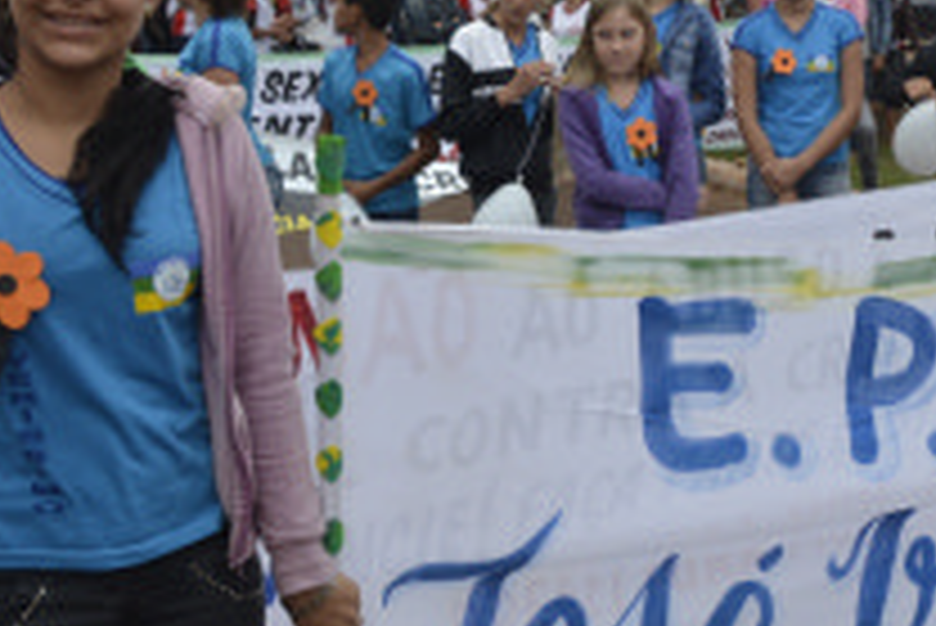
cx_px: 832
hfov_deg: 27.1
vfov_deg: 19.0
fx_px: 1873
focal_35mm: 72
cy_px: 299
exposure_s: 1/160
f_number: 6.3
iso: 100
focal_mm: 20
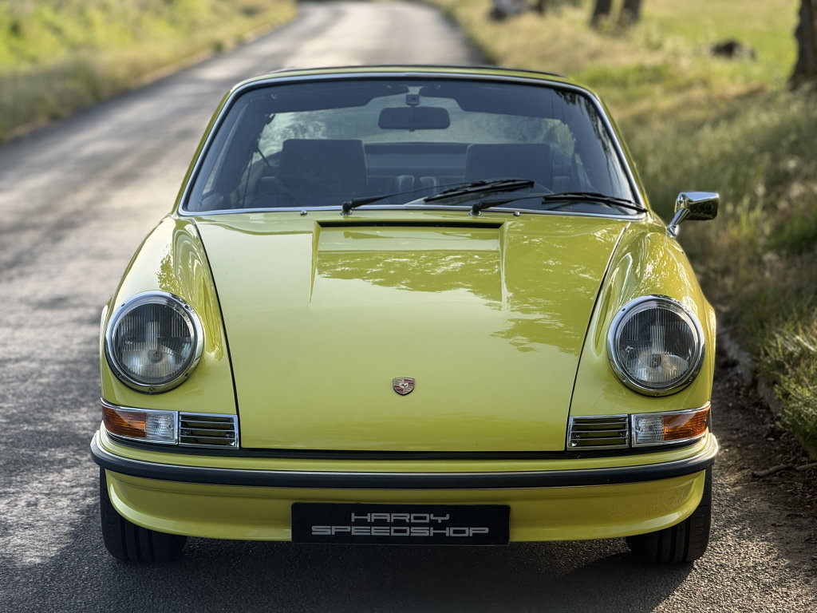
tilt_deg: -5.4
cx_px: 408
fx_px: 2832
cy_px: 306
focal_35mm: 120
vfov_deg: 12.3
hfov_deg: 16.4
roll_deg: +2.5
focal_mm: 15.66
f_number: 2.8
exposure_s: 1/338
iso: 50
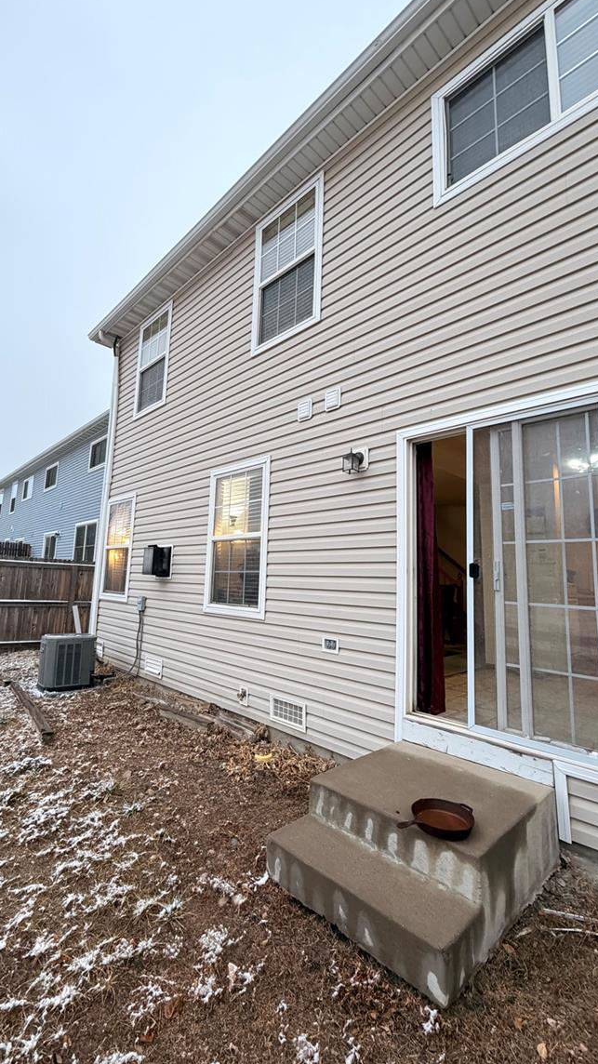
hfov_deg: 66.9
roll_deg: -1.5
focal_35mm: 16
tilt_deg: +9.2
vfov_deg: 99.4
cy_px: 522
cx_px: 269
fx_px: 451
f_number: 2.2
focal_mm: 2.22
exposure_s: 1/60
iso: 400
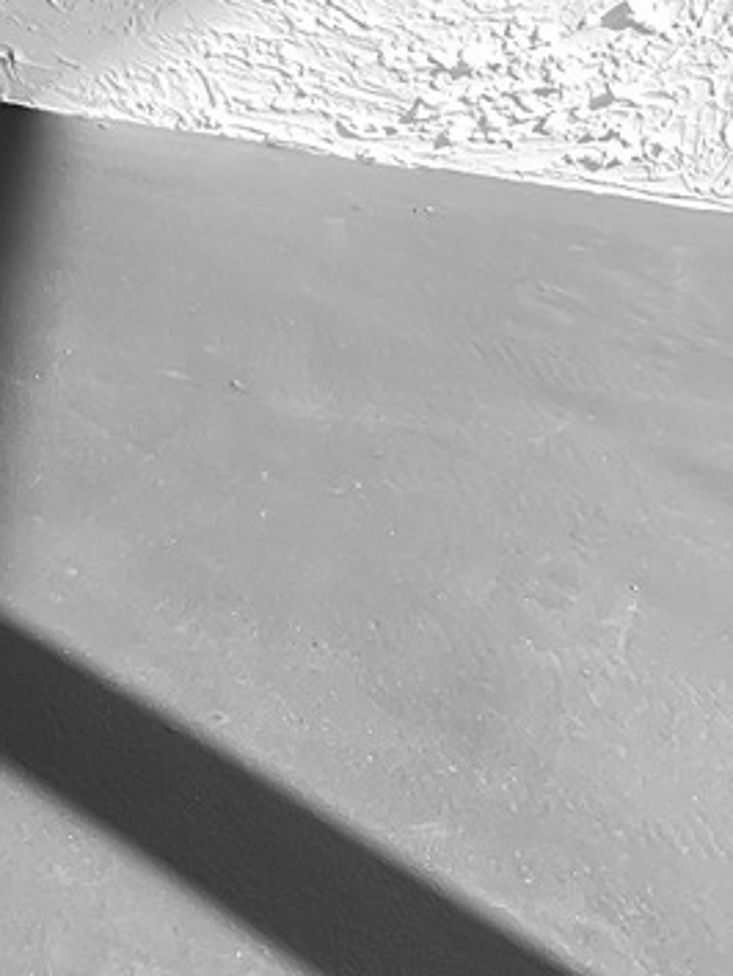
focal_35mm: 131
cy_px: -480
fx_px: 3694
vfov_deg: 14.1
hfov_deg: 10.4
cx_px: -716
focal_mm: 3
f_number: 1.8
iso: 16
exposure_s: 1/350
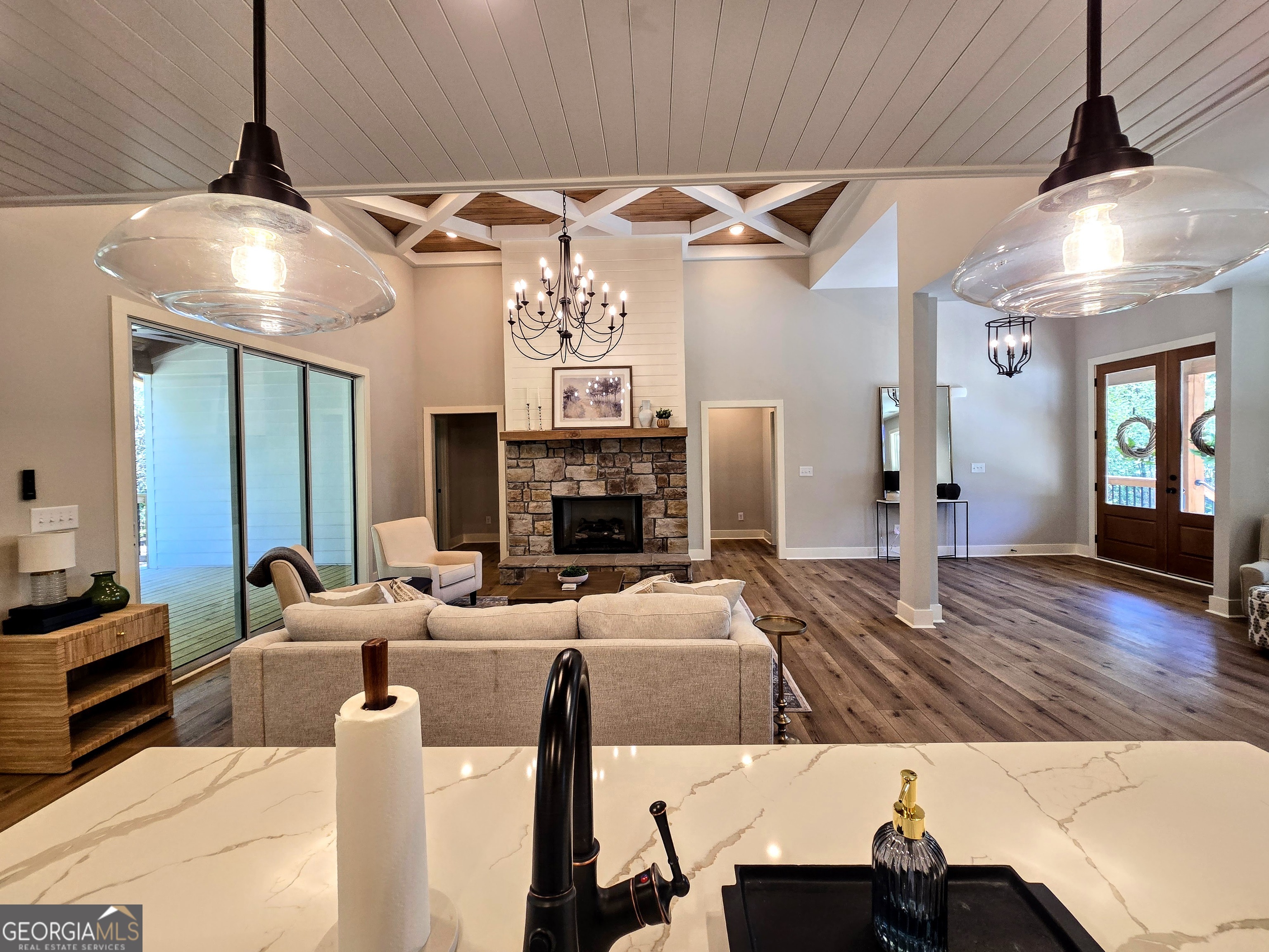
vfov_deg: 89.9
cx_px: 634
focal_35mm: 13
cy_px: 476
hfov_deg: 106.2
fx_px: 477
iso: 50
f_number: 2.2
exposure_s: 1/60
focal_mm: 2.2
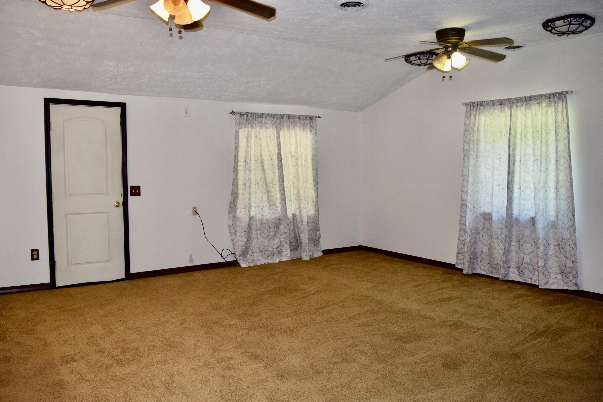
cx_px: 302
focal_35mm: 27
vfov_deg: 47.9
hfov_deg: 67.4
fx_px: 452
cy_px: 201
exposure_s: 1/100
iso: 800
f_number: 5
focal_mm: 18
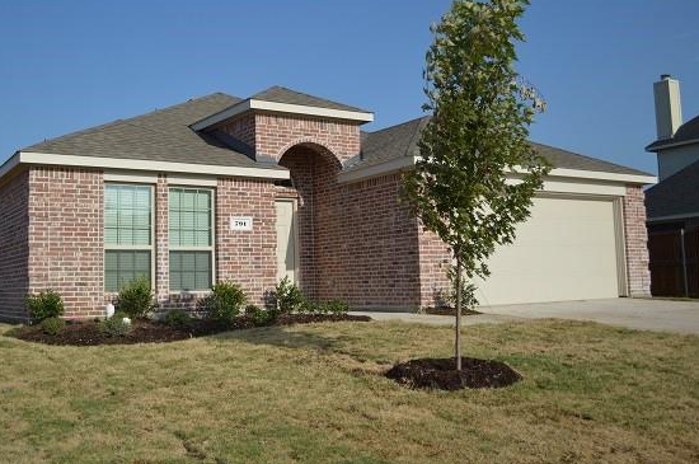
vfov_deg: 36.7
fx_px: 698
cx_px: 300
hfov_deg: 53.0
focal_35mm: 36
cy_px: 210
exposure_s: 1/1600
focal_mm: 20
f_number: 3.8
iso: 100
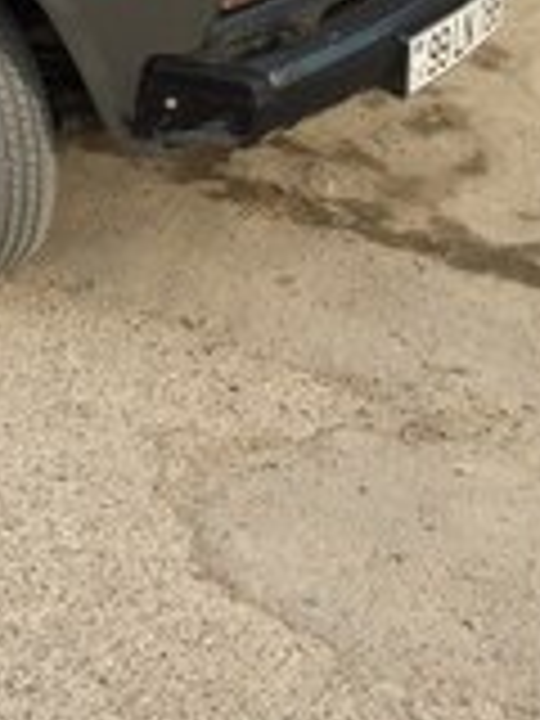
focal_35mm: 90
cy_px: -310
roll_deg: -2.8
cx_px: -230
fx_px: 1872
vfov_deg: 19.4
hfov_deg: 15.4
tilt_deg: -10.7
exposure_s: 1/1282
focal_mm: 4.15
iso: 32
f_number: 2.2
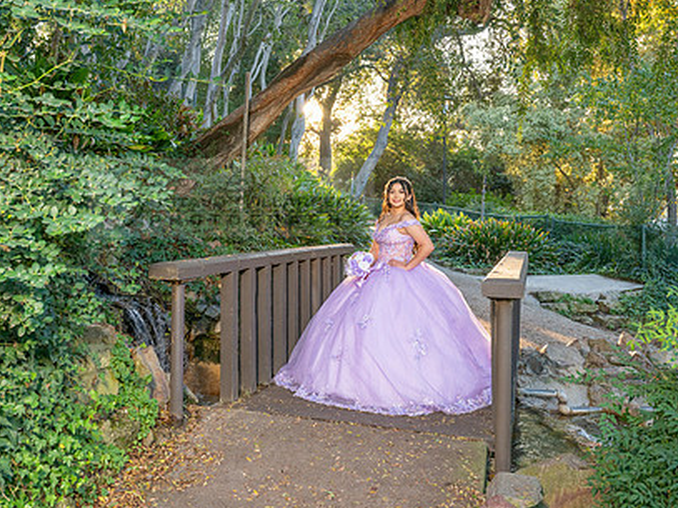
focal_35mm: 37
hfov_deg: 49.4
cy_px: 197
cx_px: 233
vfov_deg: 38.5
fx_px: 724
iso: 400
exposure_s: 1/200
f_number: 4.5
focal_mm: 27
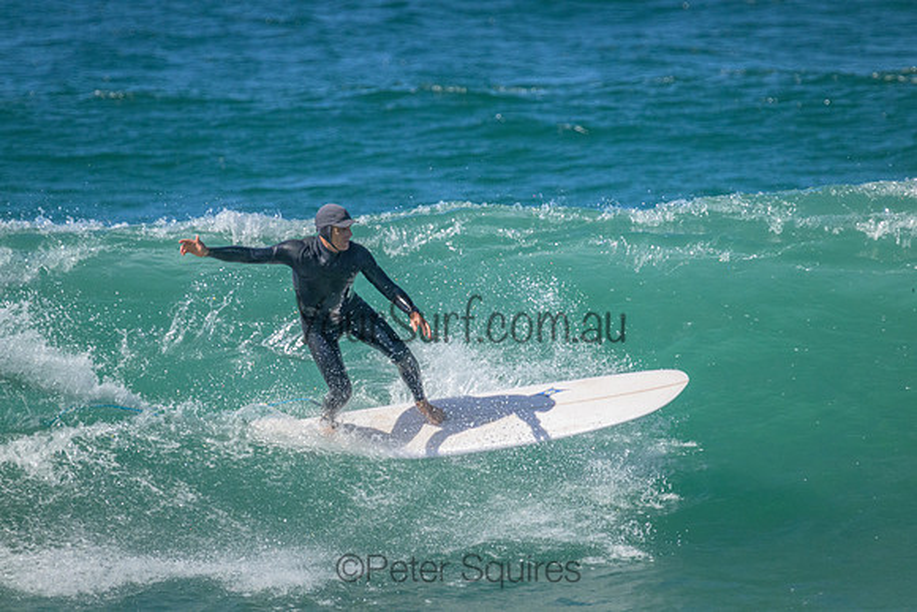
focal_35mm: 800
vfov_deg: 1.7
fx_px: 20382
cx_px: 458
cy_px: 306
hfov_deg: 2.6
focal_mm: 800
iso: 4000
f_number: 11
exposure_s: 1/2000
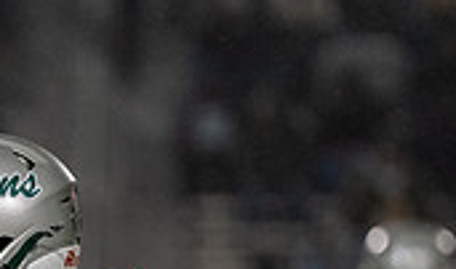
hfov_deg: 2.9
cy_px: 329
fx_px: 9057
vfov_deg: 1.7
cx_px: -18
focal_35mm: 740
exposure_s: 1/1250
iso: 3200
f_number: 2.8
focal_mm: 200
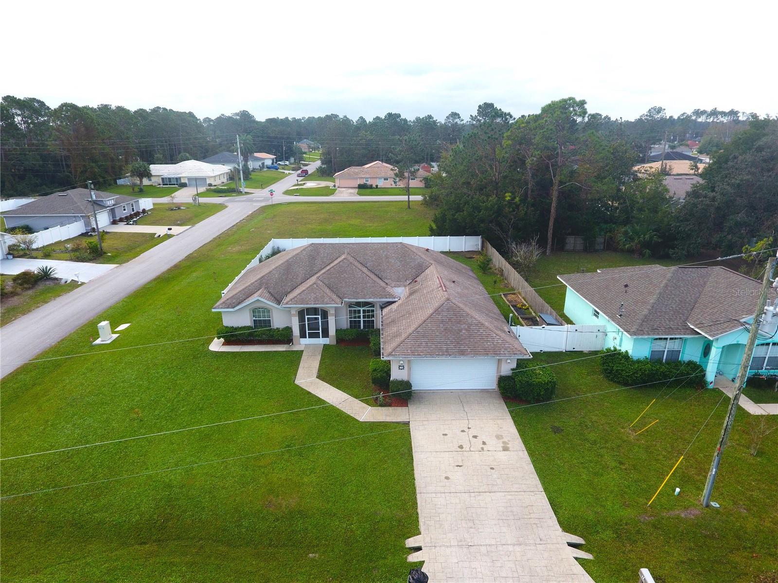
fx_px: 450
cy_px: 292
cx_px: 389
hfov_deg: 81.7
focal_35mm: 20
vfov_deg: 66.0
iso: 100
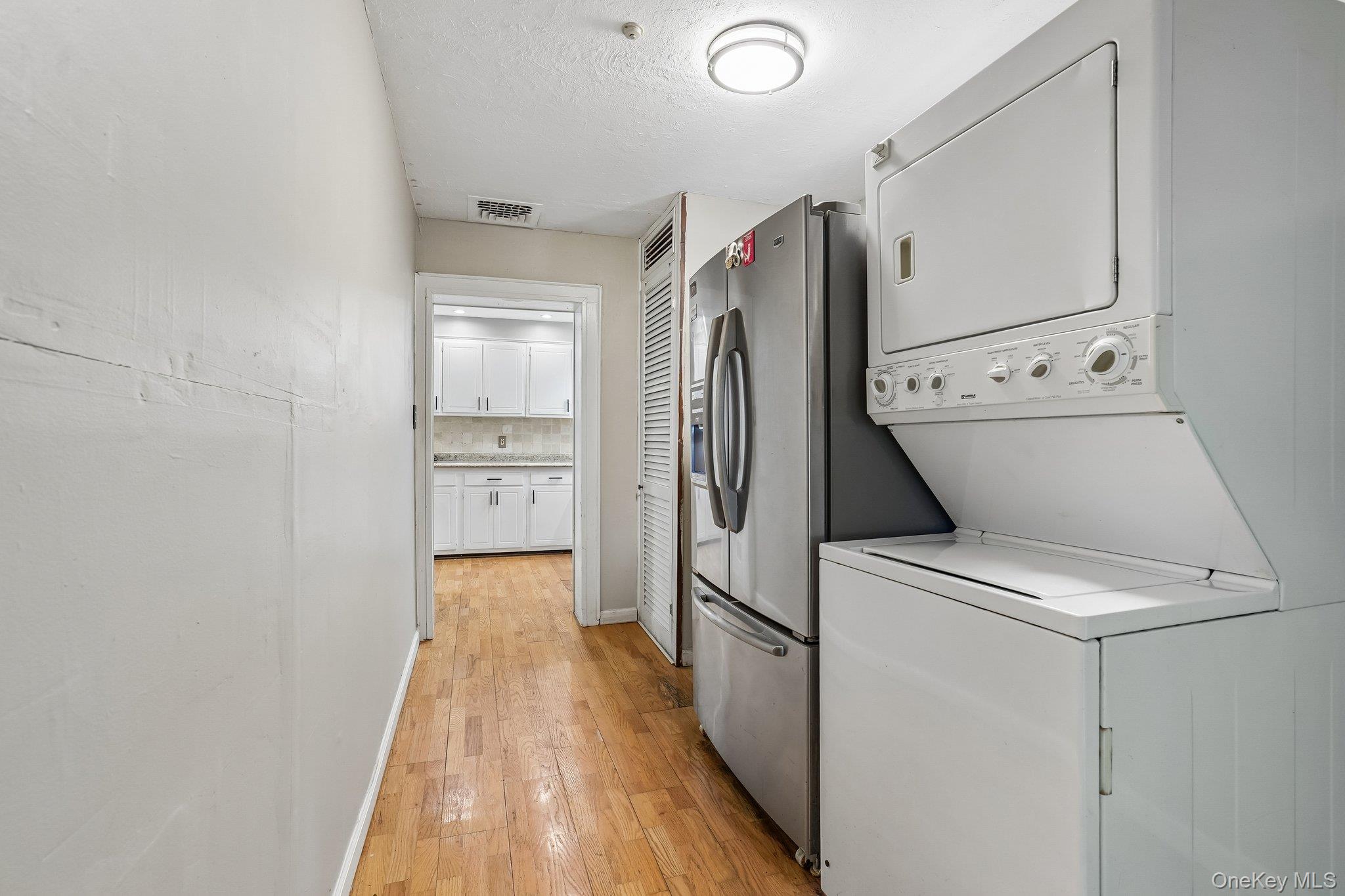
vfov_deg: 73.7
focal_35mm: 16
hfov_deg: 96.7
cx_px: 672
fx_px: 598
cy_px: 448
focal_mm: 16
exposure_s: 1/13
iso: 400
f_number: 8
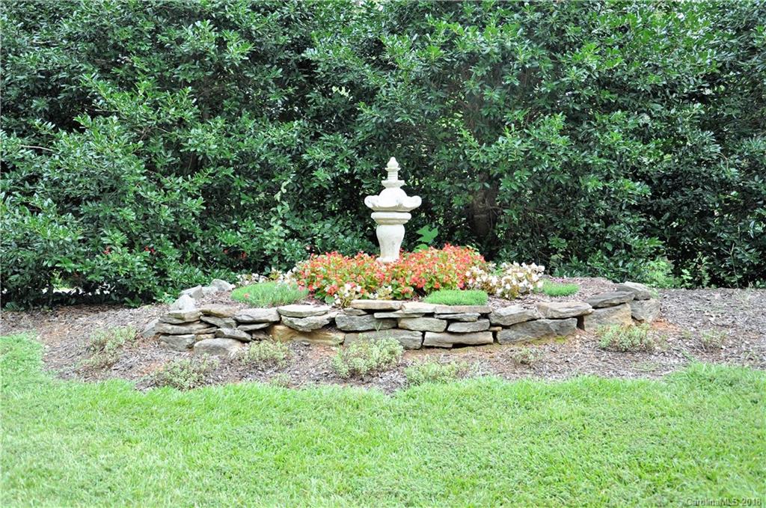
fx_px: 828
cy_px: 254
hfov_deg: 49.6
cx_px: 383
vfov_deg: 34.1
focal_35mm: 39
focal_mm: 26
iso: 200
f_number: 5.6
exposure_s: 1/125
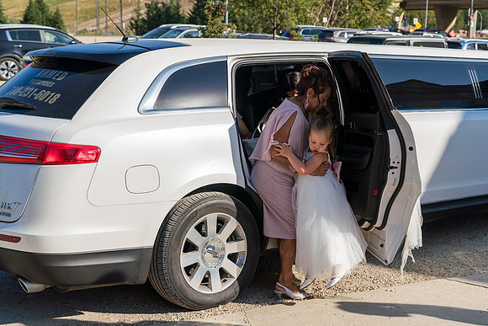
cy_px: 163
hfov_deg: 34.7
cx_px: 317
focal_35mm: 57
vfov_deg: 23.7
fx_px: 775
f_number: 4
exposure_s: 1/2000
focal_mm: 44
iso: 250
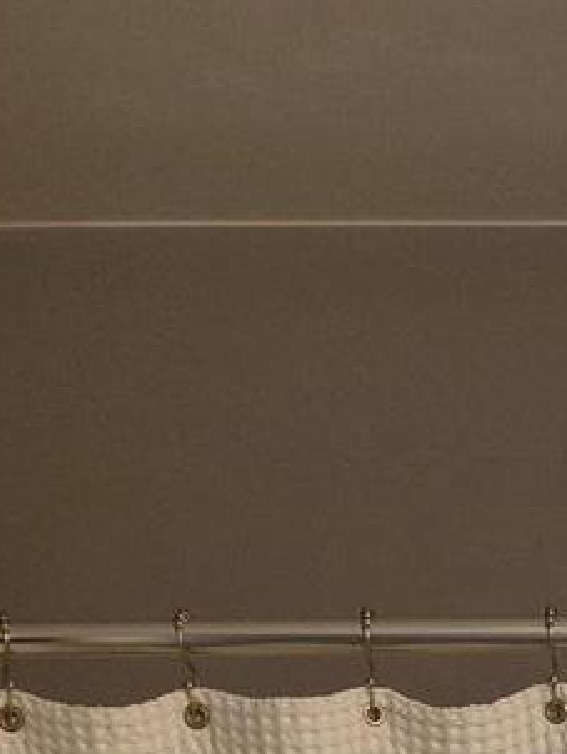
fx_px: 2770
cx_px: 889
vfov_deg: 13.1
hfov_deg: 11.2
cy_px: 1585
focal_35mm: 127
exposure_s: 1/120
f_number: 1.8
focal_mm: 4.69
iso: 160
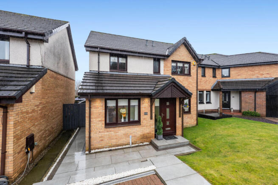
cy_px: 92
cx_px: 139
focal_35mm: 14
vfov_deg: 81.2
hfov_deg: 104.2
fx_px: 108
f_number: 7.1
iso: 640
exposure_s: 1/125
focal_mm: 14
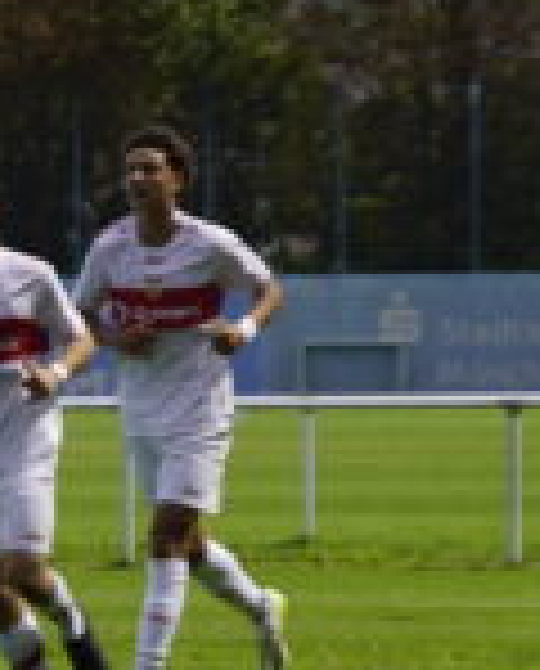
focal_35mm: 590
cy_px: 274
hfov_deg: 2.6
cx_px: -540
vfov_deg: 3.3
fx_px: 11739
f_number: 7.1
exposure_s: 1/200
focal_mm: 90
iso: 100
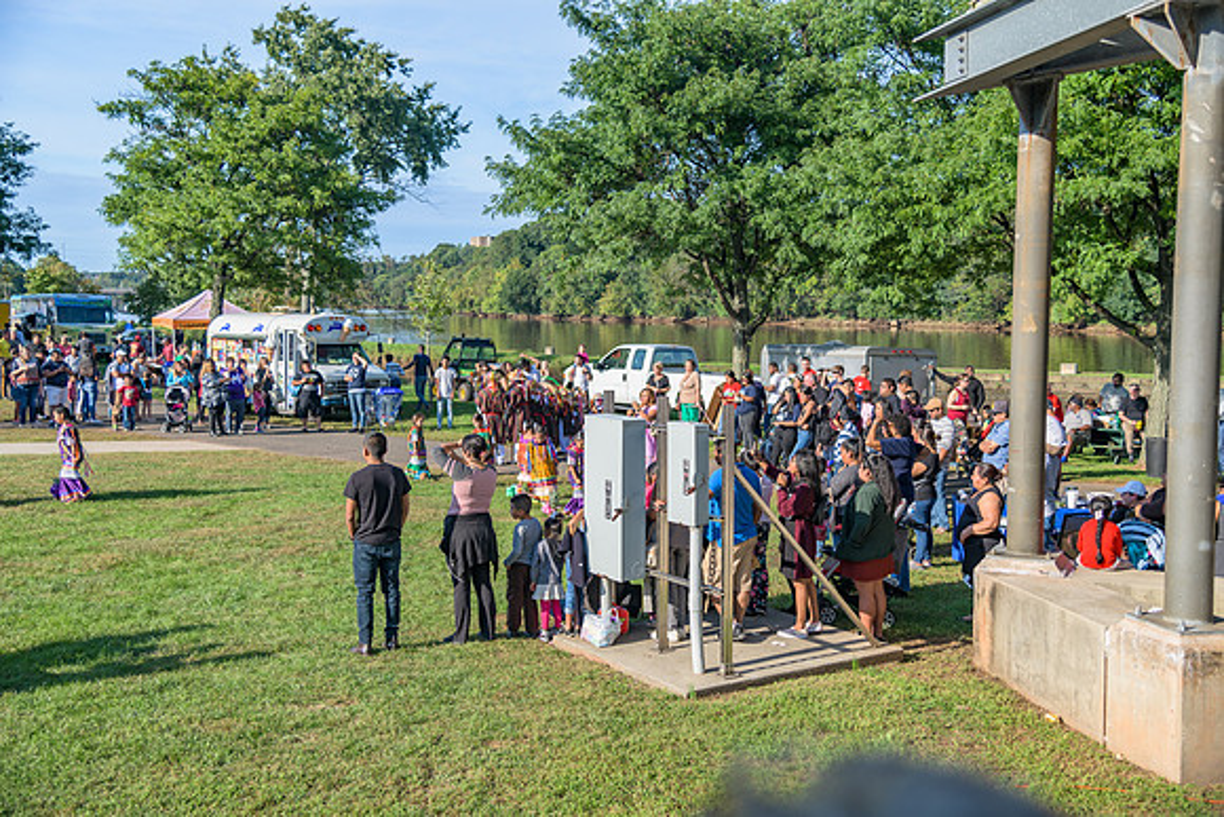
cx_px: 612
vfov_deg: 33.4
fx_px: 1360
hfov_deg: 48.4
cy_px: 408
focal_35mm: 40
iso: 64
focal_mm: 40
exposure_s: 1/200
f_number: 4
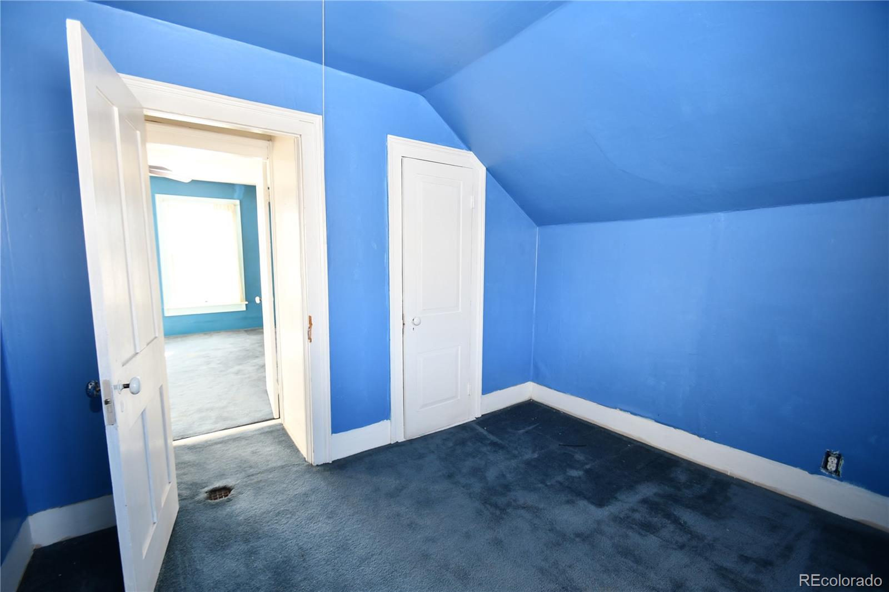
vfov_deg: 77.3
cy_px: 296
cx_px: 444
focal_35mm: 15
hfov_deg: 100.4
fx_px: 370
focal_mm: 10
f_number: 4
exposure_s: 1/60
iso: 280
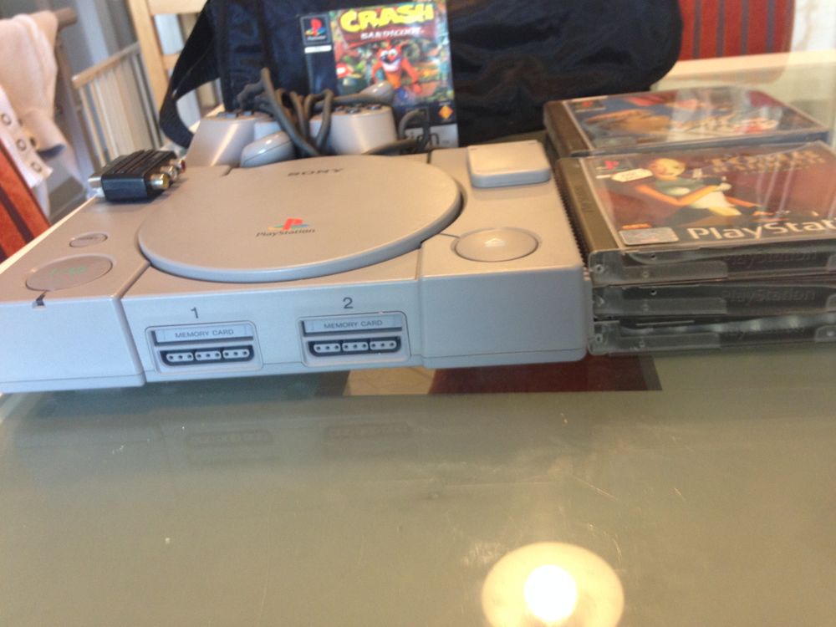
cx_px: 418
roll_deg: +6.2
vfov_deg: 42.9
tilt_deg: -28.6
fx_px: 797
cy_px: 314
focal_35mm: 33
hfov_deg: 55.4
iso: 100
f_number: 2.4
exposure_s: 1/20
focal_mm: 4.12
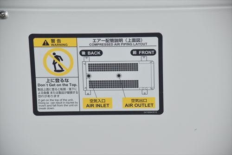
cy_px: 78
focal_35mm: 138
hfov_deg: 14.9
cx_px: 116
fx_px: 890
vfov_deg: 10.0
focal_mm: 92
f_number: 6.3
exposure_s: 1/125
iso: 1250
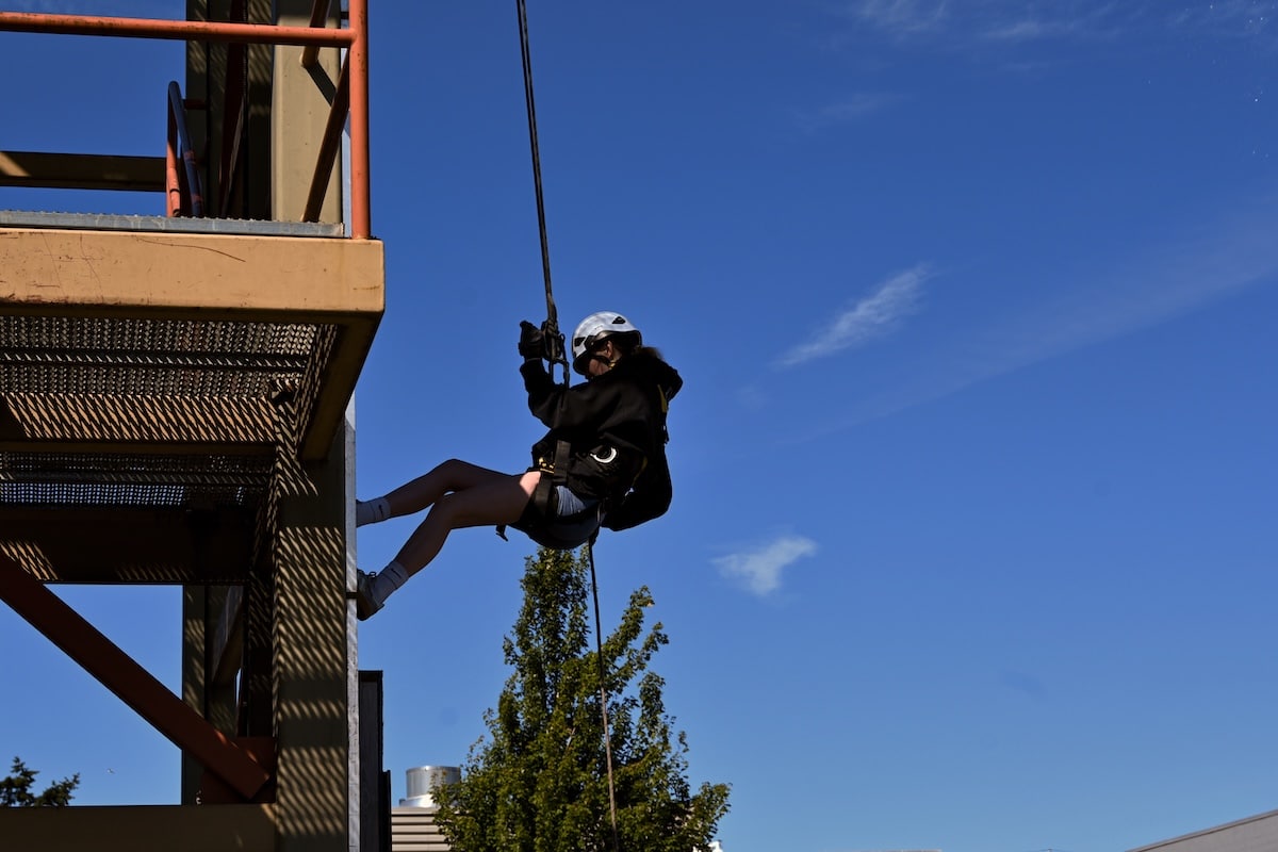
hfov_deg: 27.0
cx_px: 639
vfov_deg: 18.2
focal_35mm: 75
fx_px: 2662
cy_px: 426
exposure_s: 1/400
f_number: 8
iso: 100
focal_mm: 50
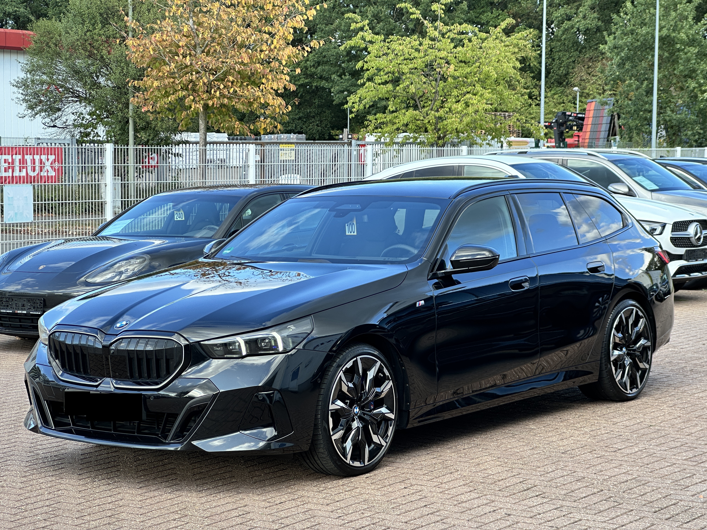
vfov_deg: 19.1
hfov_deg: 25.3
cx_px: 354
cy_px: 265
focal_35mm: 77
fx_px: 1573
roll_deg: -0.4
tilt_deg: -4.2
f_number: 2.8
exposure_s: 1/99
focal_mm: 9
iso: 32
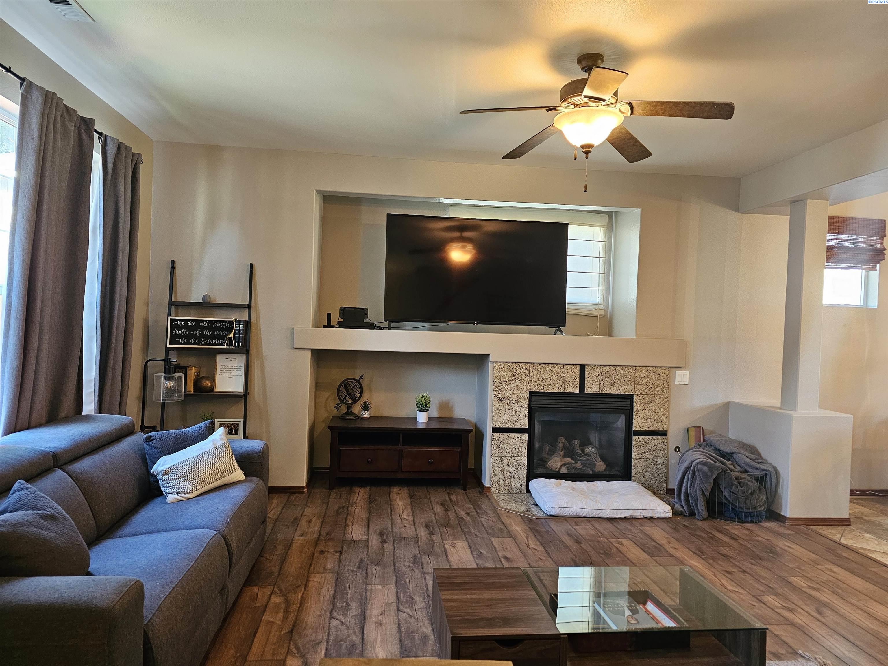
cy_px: 333
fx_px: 590
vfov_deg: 58.9
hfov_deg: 73.9
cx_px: 444
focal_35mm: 23
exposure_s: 1/60
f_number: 1.7
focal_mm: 6.3
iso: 640
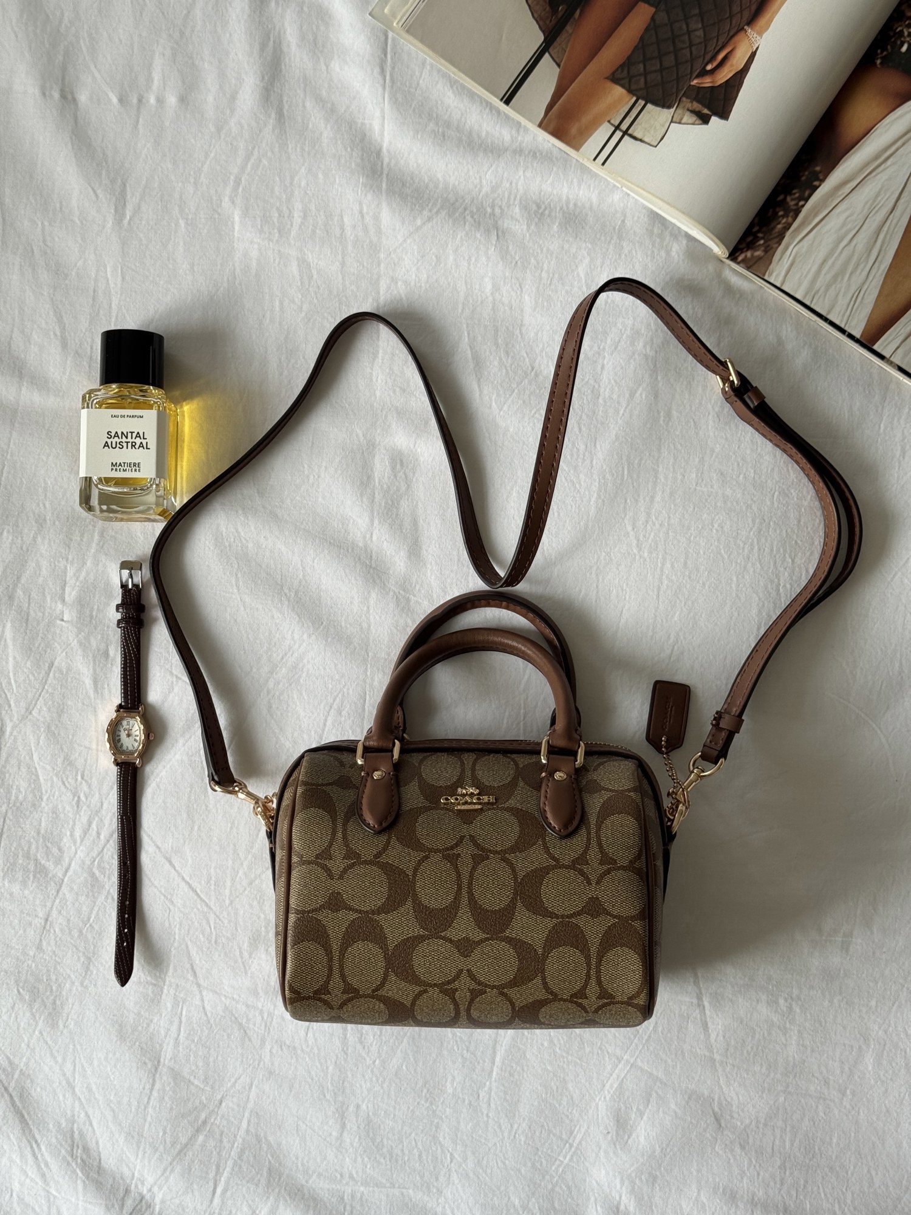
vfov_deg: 39.7
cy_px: 608
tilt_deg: -87.7
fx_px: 1684
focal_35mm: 48
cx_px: 456
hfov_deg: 30.3
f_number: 1.78
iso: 50
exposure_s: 1/180
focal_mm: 6.76
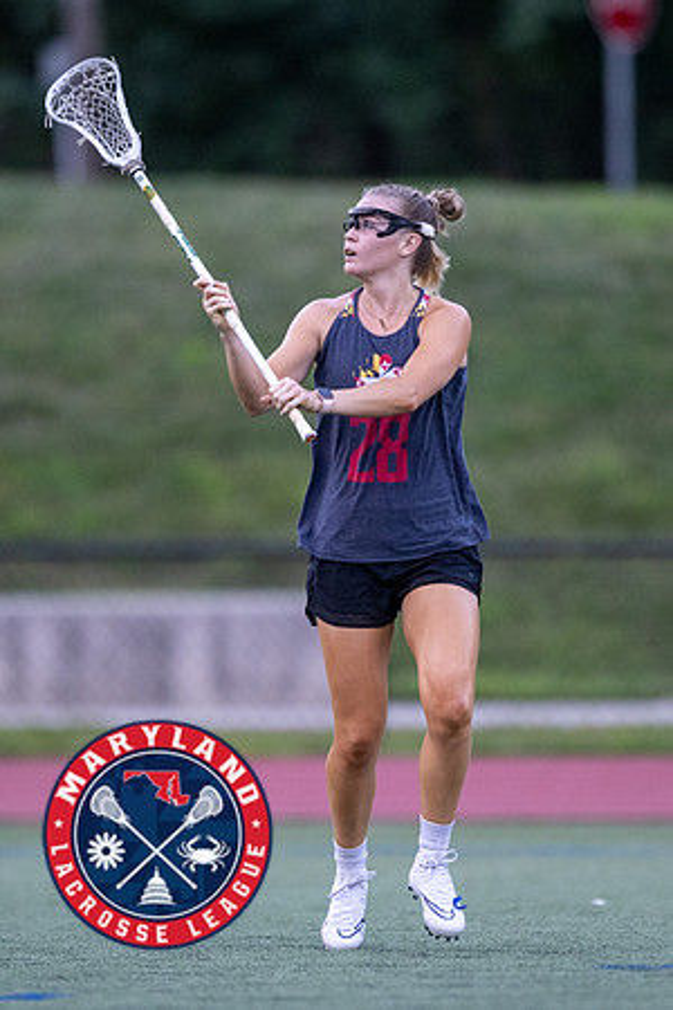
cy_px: 479
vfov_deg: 3.1
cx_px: 369
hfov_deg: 2.1
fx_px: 18749
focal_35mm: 669
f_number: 2.8
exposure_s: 1/1000
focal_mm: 400
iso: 3600
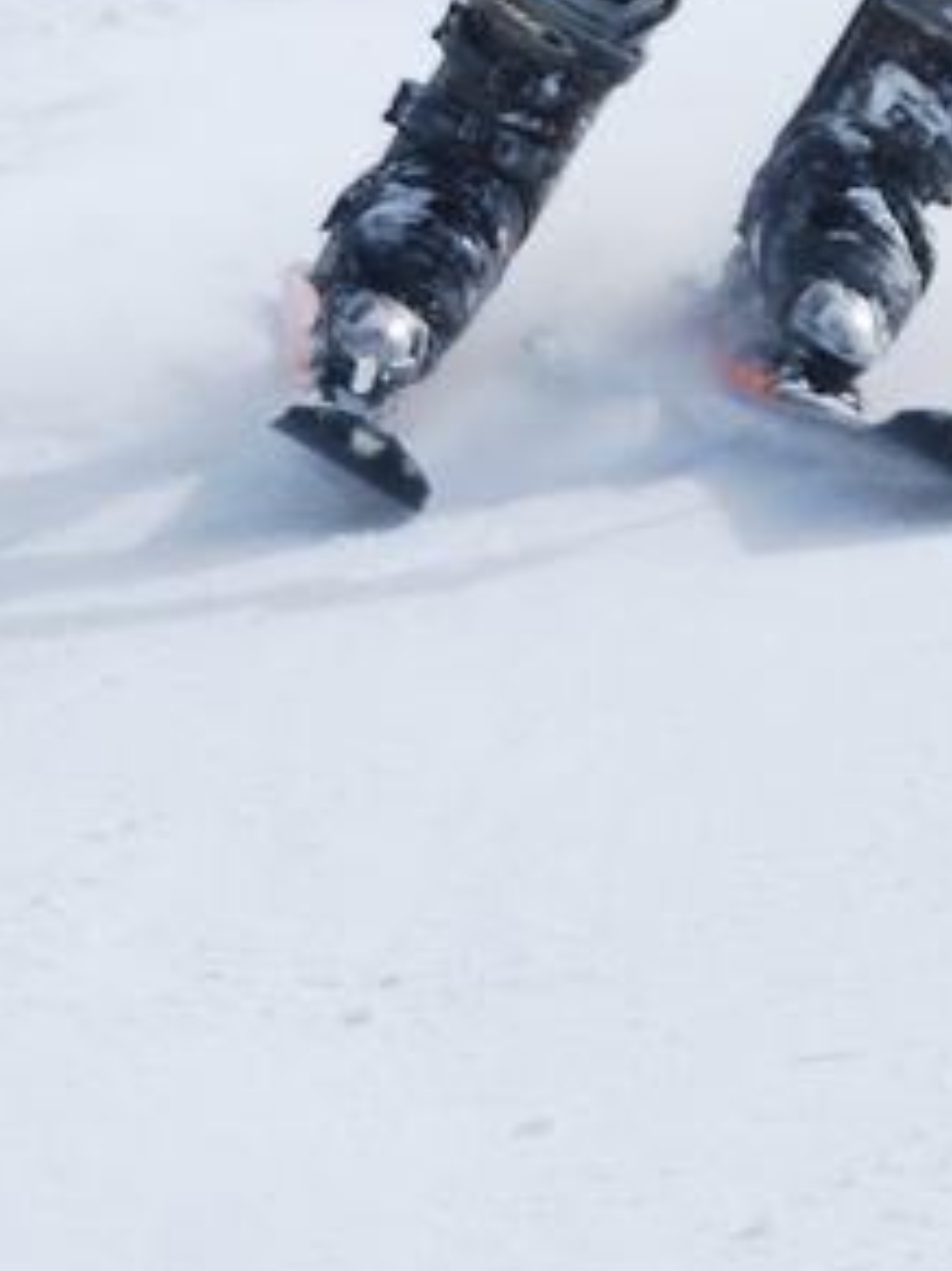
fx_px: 43742
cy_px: -522
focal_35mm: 1192
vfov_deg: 1.7
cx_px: 799
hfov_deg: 1.2
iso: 100
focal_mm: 150
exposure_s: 1/1000
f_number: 5
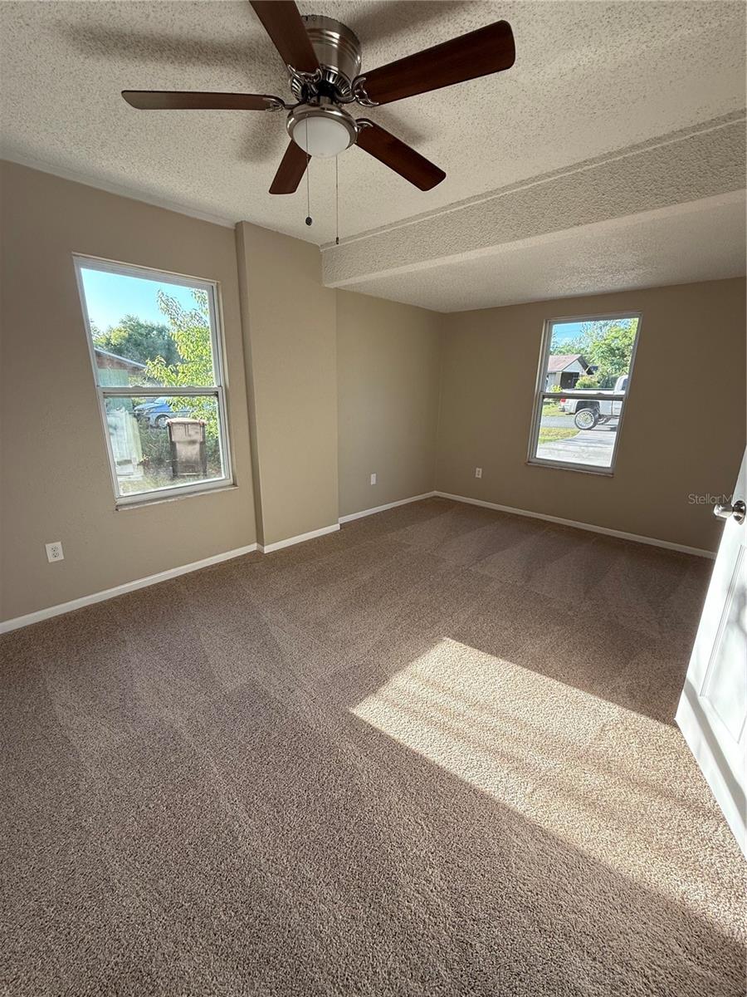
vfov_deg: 102.1
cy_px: 498
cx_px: 374
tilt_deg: -14.4
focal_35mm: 14
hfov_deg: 85.7
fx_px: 403
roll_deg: -0.3
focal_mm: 2.22
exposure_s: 1/156
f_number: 2.2
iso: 64
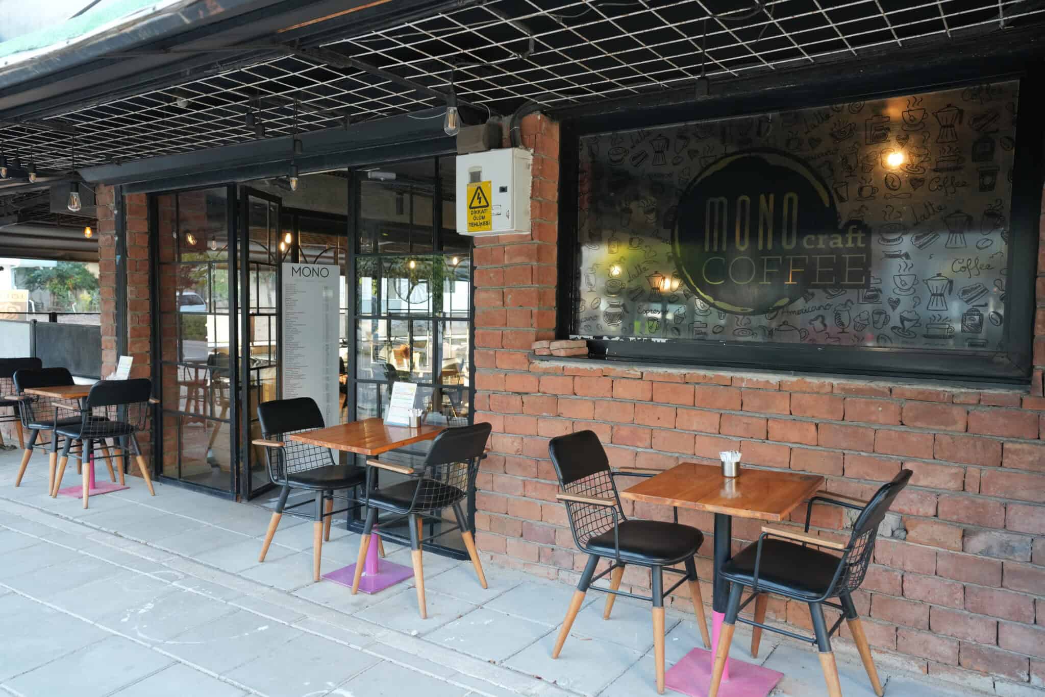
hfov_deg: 69.4
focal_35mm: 26
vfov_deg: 49.5
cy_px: 348
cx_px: 522
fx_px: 755
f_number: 4
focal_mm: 26
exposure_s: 1/160
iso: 1250
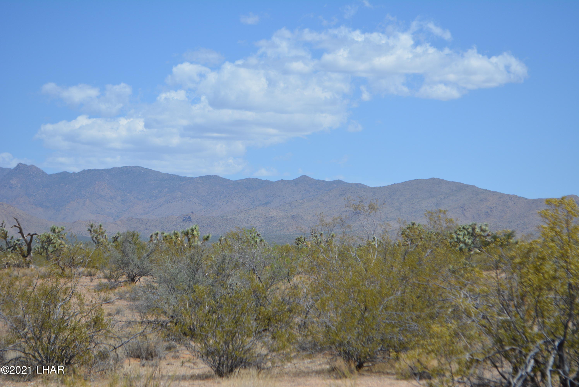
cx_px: 290
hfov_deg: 24.6
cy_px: 194
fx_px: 1328
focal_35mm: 82
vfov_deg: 16.6
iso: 400
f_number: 7.1
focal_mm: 55
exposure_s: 1/1600
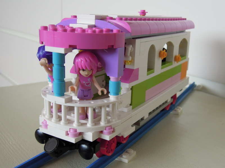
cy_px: 84
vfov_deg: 32.2
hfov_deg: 42.1
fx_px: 292
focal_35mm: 45
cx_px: 112
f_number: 3.5
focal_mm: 8.1
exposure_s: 1/50
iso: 220
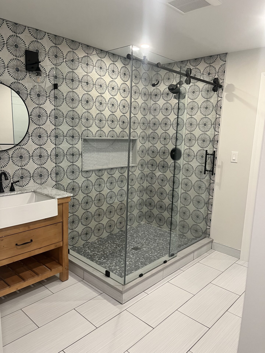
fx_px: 265
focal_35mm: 26
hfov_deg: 53.1
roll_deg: -2.1
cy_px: 176
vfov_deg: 67.3
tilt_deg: -10.0
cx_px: 132
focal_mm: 5.1
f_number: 1.6
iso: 100
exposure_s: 1/60
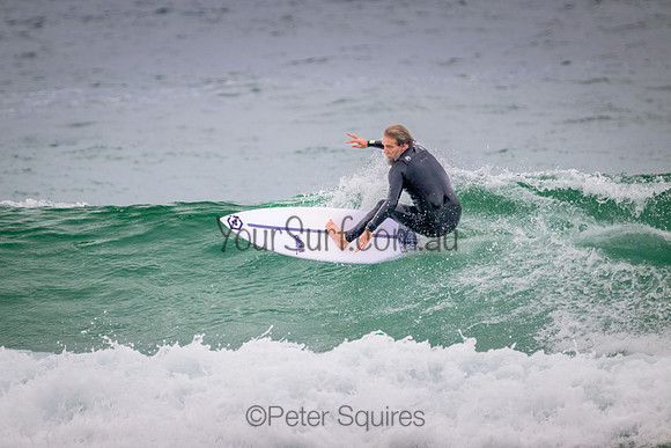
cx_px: 336
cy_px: 224
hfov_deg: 2.6
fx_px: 14914
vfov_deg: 1.7
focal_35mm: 800
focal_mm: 800
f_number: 11
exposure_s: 1/1600
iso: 2800
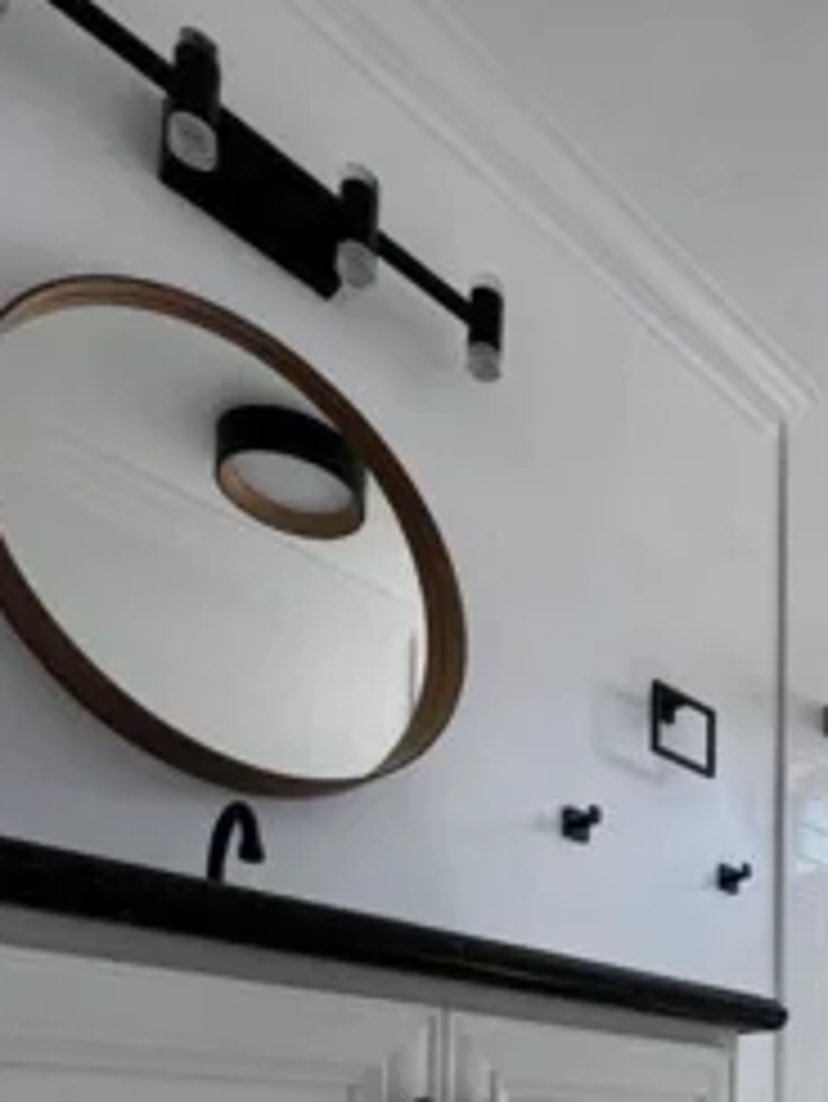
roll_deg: +0.7
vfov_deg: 47.1
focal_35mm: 32
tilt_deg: +4.2
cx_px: 770
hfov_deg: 40.3
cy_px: 1106
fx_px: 1020
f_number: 2.2
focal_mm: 2.22
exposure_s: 1/159
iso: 40
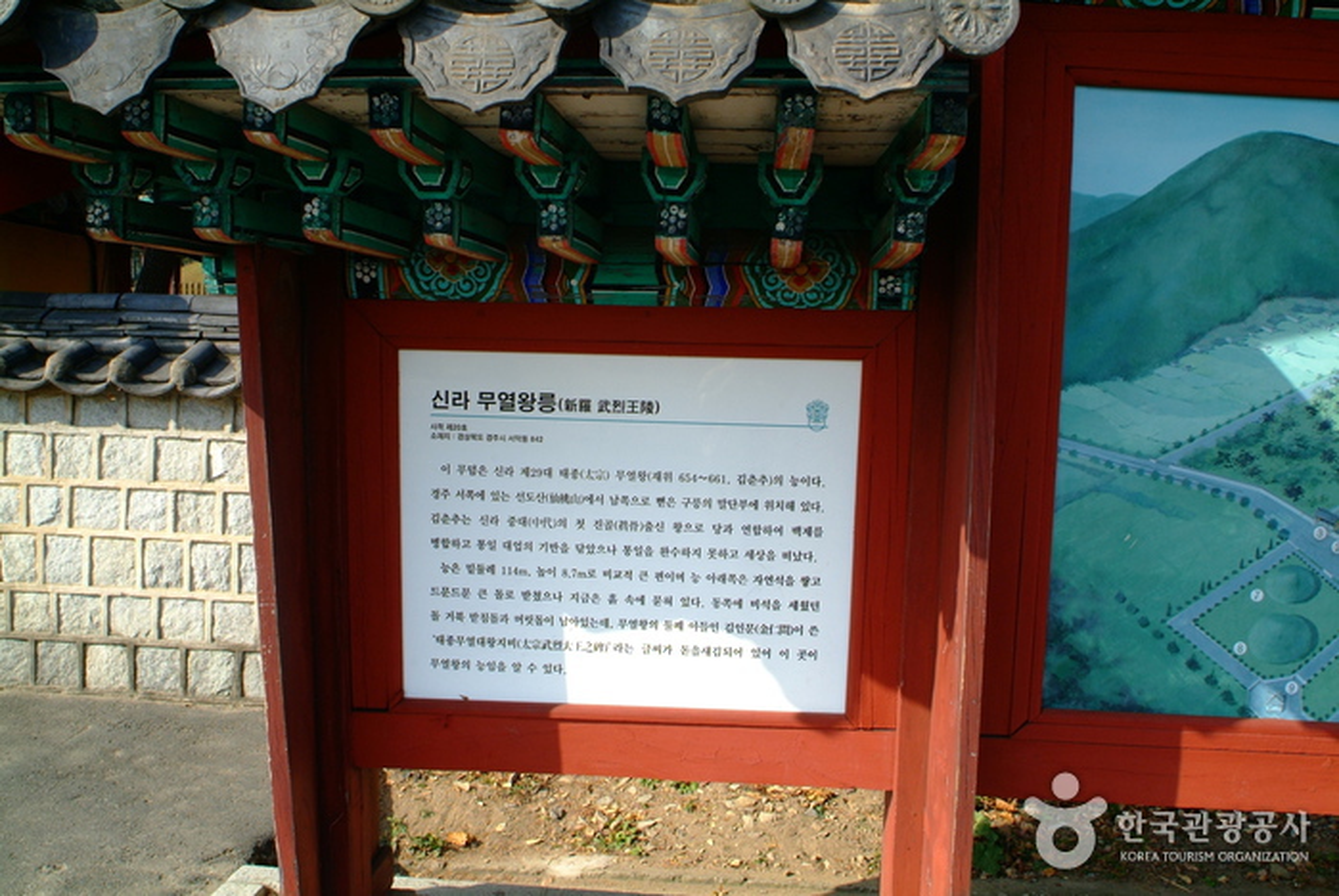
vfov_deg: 43.7
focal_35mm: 30
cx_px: 670
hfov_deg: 61.9
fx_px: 1117
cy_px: 448
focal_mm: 20
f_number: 9.5
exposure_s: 1/350
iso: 400
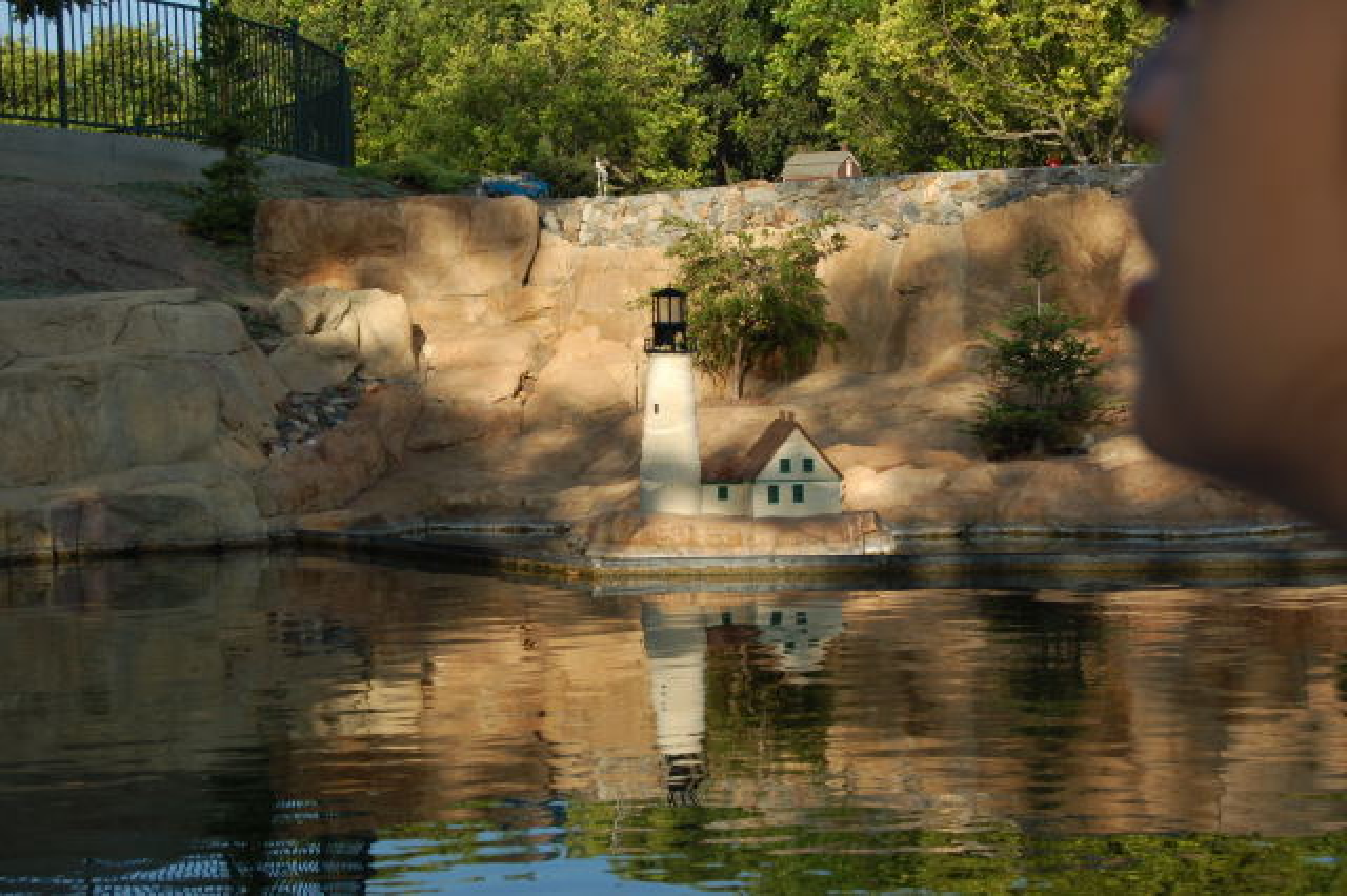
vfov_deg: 16.5
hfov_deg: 24.6
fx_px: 3085
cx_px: 674
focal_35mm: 82
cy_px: 448
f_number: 8
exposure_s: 1/250
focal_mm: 55
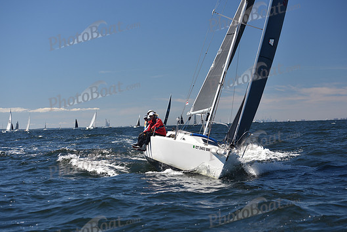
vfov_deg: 16.7
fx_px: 791
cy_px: 119
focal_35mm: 82
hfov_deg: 24.7
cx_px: 175
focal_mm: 75
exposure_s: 1/1000
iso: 200
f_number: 4.5
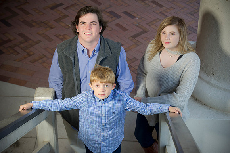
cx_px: 115
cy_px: 76
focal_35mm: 112
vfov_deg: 12.2
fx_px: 715
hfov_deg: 18.3
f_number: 7.1
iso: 160
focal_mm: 112
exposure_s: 1/60
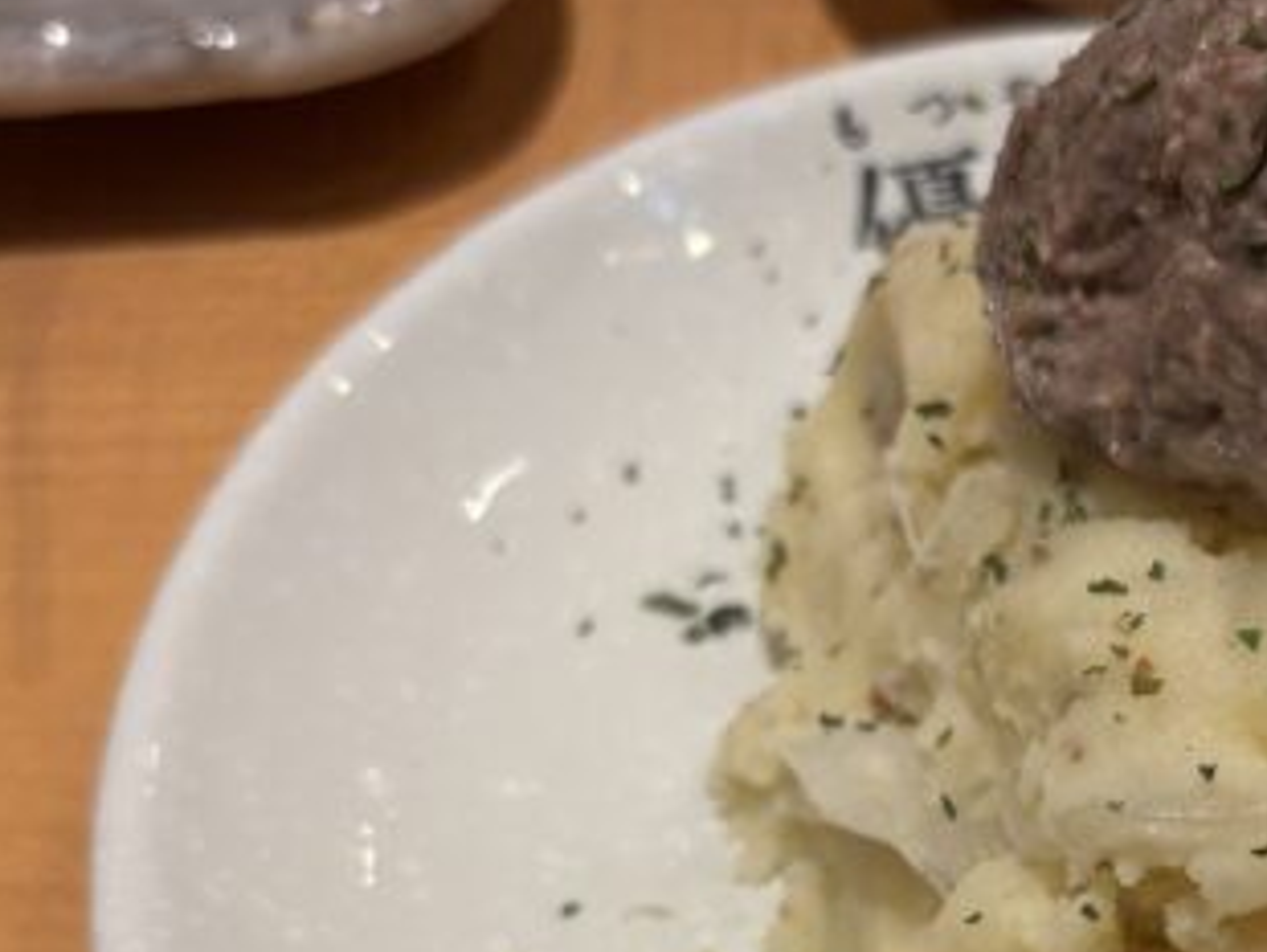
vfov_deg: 21.3
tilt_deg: -54.9
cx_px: 1153
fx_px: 2454
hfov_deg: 27.8
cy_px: 915
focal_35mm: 67
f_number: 1.6
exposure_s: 1/100
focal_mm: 5.96
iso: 80
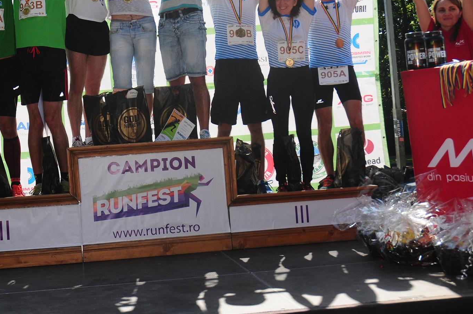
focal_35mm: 57
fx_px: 748
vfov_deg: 23.5
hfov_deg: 34.8
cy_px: 76
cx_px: 166
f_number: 5
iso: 200
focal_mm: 24
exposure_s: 1/800
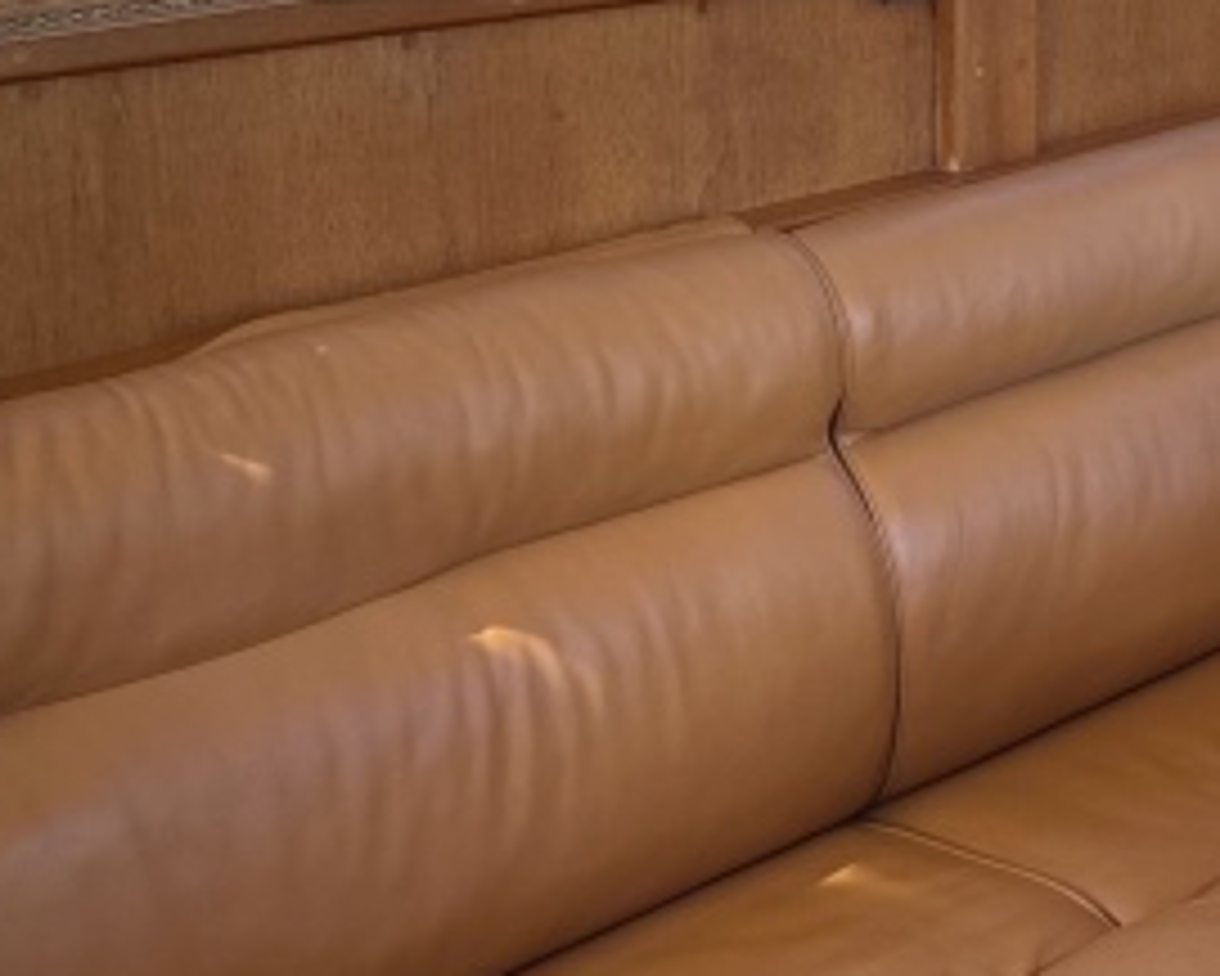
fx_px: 2709
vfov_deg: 20.4
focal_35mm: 75
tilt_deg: -15.4
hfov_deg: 23.6
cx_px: 1373
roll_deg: -0.6
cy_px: 400
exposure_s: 1/121
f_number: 1.8
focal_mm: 4.25
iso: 100
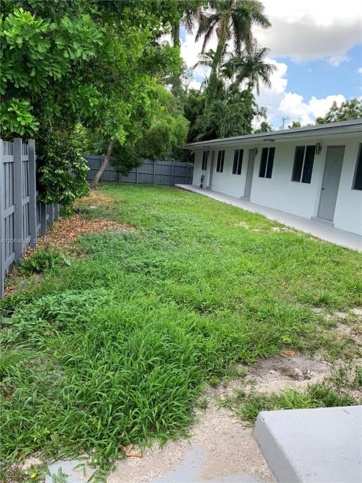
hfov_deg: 53.1
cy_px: 242
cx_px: 181
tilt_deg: -11.7
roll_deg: -4.9
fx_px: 363
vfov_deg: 67.3
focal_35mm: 26
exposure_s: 1/291
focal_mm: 4.25
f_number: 1.8
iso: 25
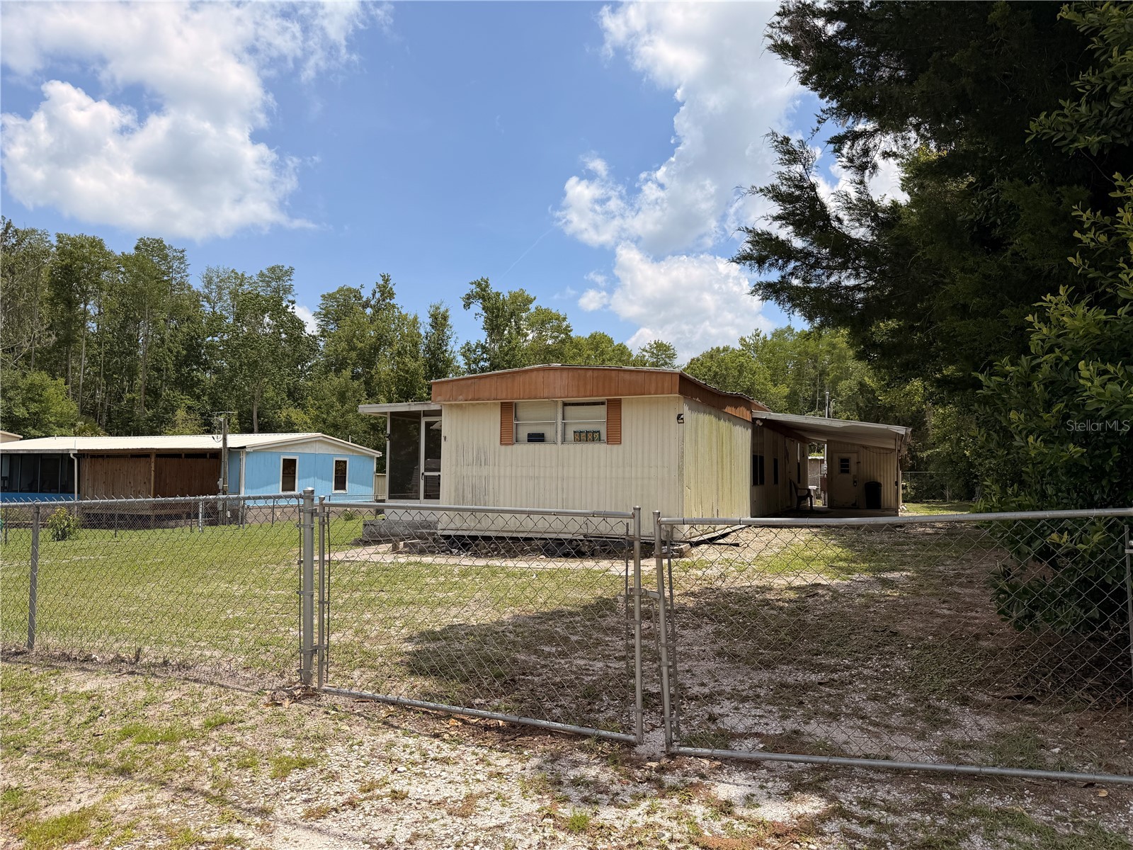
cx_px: 566
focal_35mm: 24
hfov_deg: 71.6
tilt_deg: +4.7
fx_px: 786
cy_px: 425
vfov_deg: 56.8
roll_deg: -0.3
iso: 80
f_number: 1.78
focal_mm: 6.76
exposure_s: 1/6711
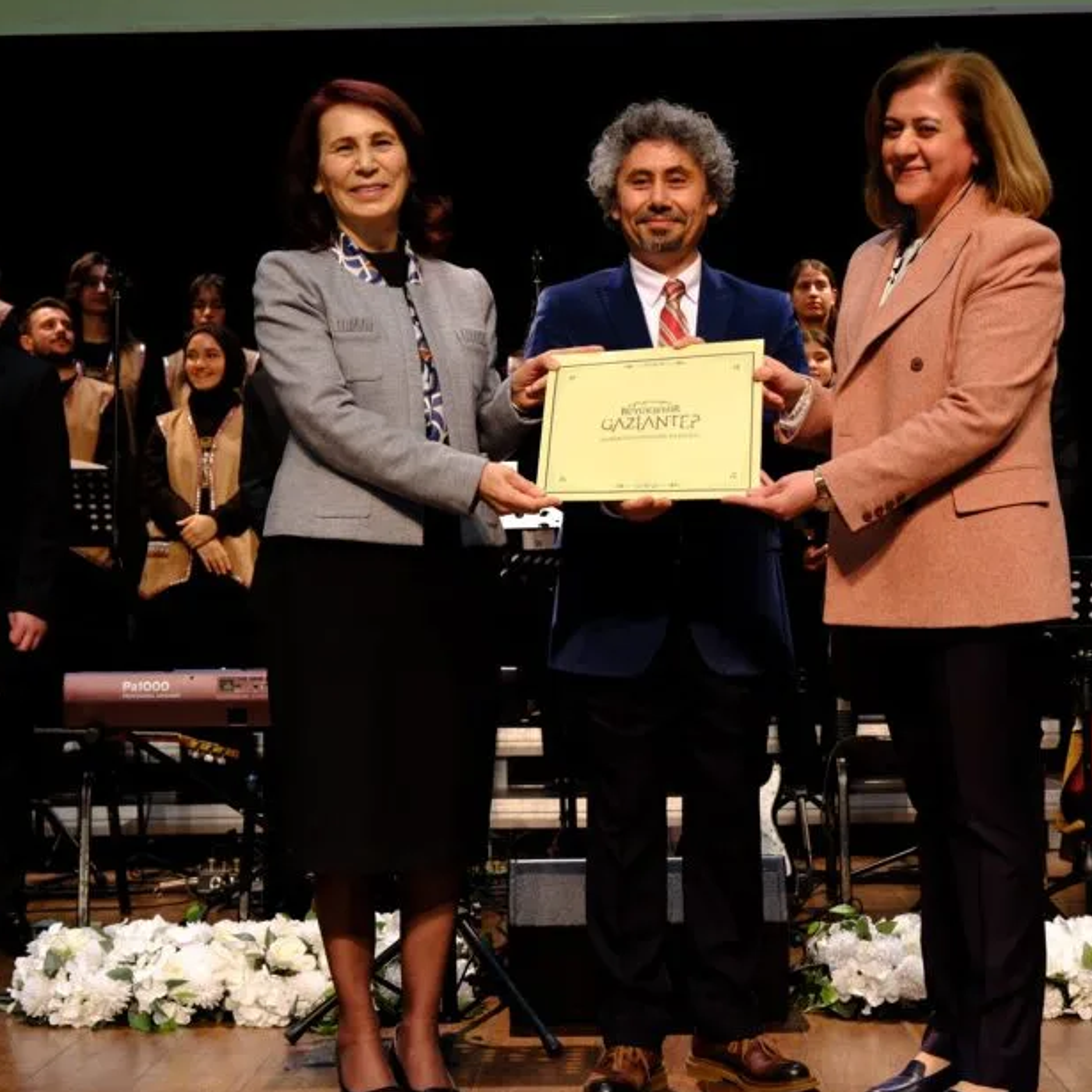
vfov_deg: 30.5
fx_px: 1999
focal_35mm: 56
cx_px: 642
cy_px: 589
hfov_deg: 30.5
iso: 500
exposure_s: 1/60
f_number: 4
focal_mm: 26.4
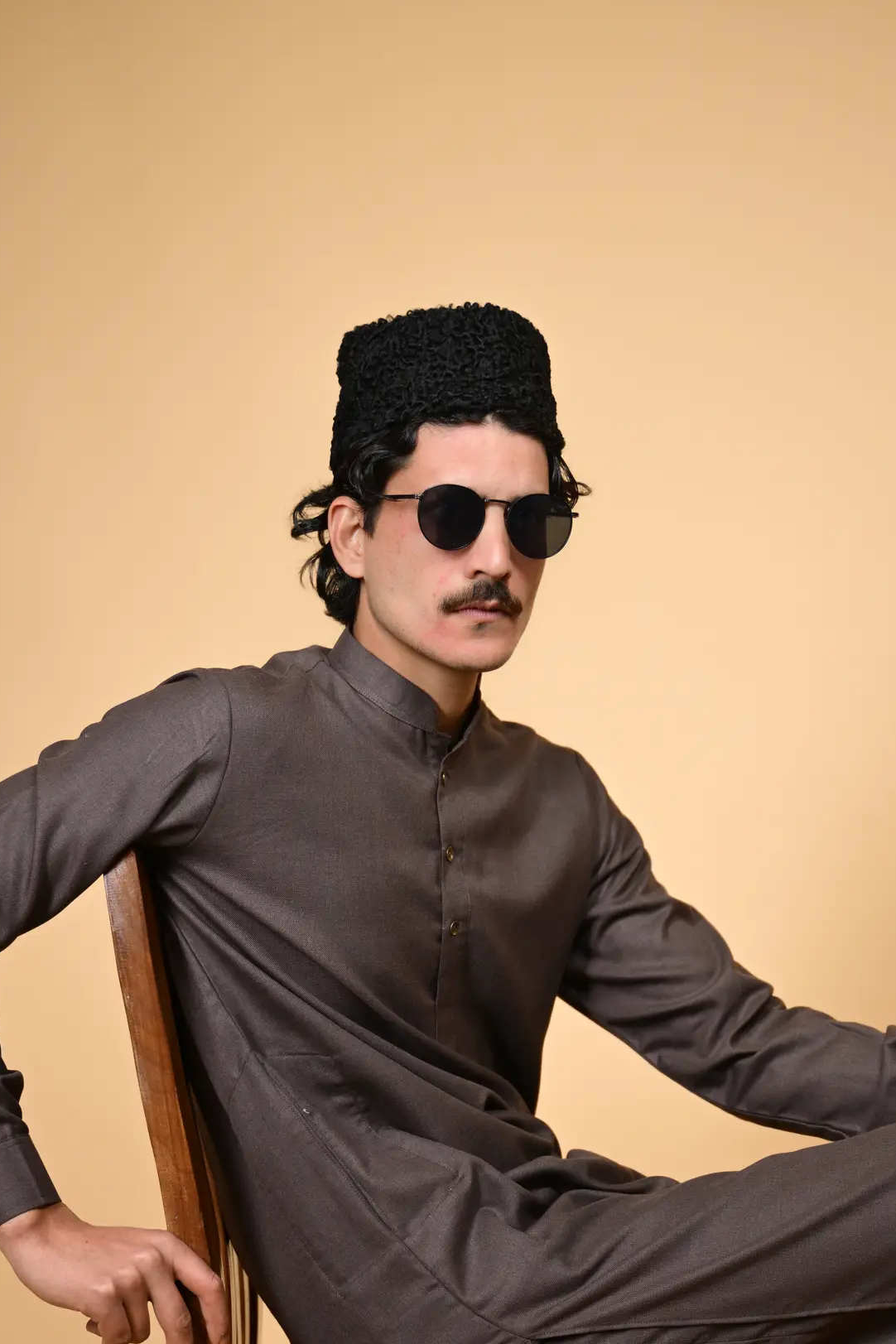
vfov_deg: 26.1
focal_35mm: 77
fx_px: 2874
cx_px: 479
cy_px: 969
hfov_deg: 17.7
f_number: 2.8
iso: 100
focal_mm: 49
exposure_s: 1/200
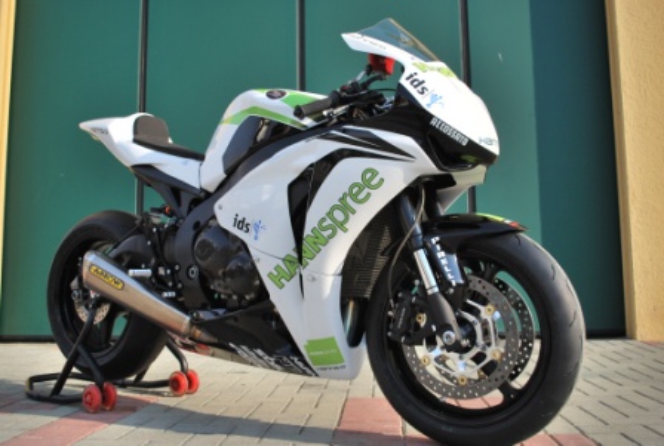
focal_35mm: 36
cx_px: 332
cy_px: 223
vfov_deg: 37.1
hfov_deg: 53.0
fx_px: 666
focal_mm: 24
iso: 110
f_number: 4.2
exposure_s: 1/1000
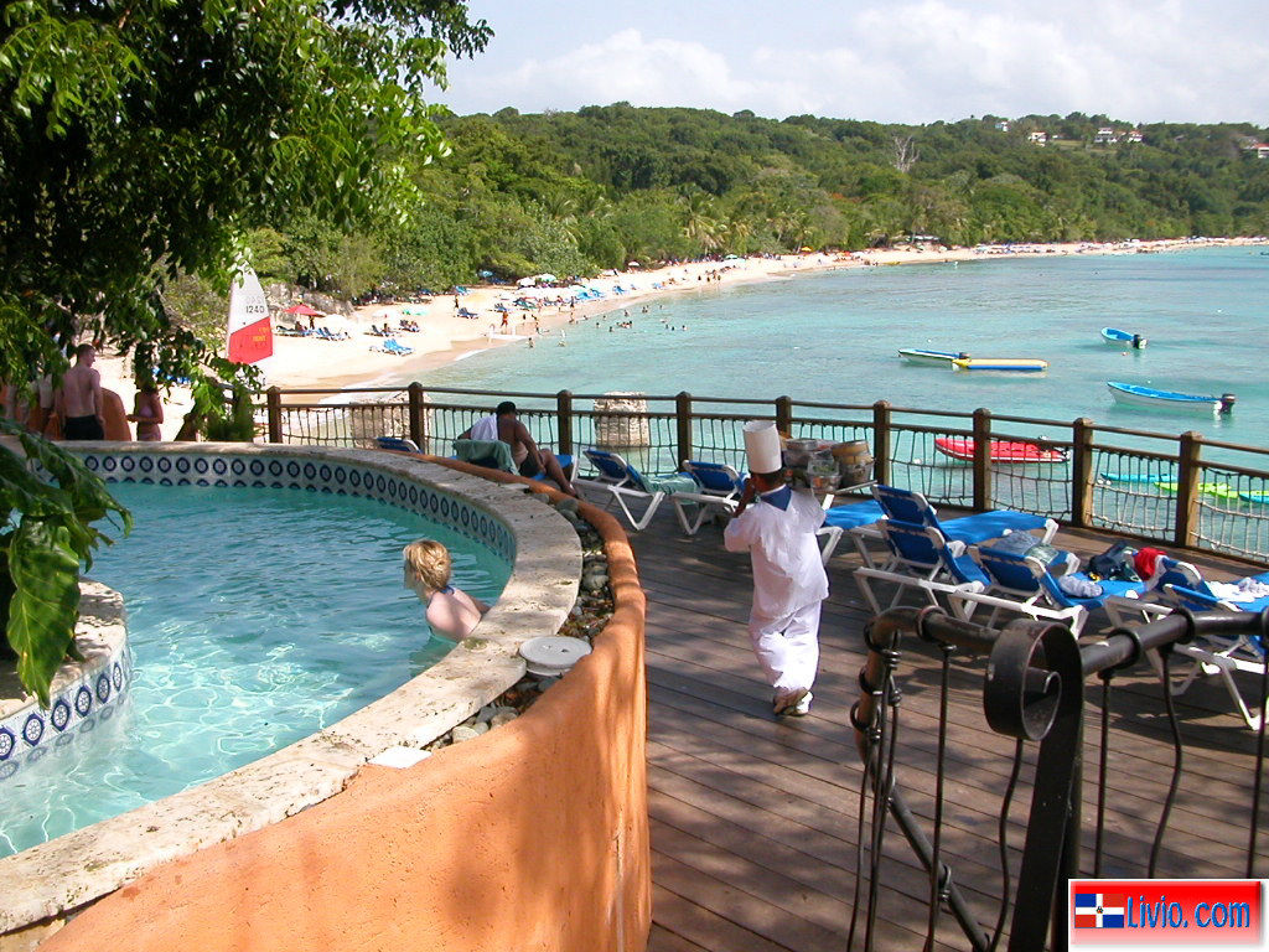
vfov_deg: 38.7
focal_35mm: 37
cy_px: 476
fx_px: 1356
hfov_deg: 50.1
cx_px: 634
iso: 100
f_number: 2.7
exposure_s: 1/1212
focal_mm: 5.6
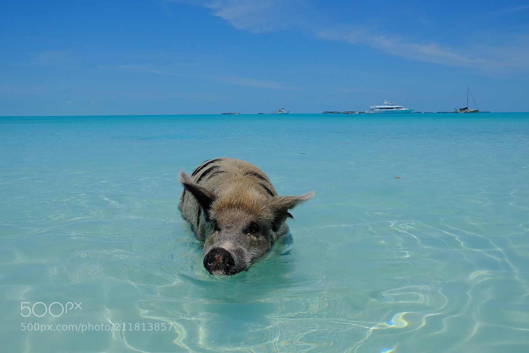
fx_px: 514
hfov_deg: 54.4
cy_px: 176
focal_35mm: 35
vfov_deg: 37.8
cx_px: 264
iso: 200
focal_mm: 23
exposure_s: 1/1250
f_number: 8
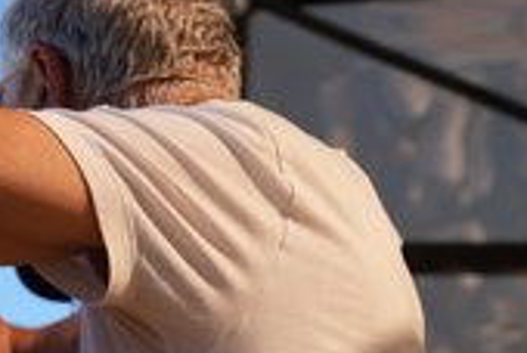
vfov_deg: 10.8
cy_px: 277
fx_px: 1862
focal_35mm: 127
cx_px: 90
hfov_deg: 16.0
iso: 80
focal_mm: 54
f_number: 4.5
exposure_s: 1/320
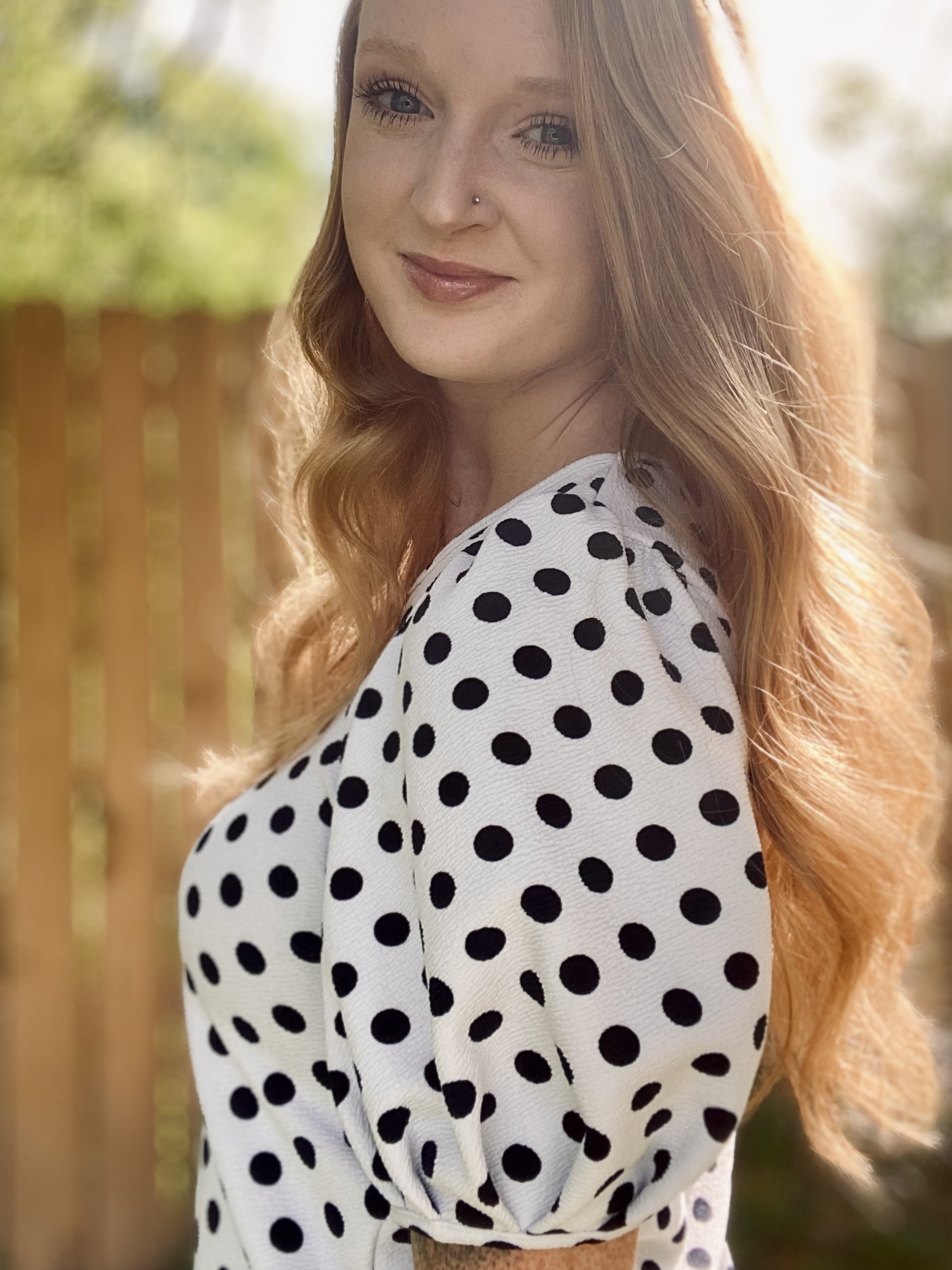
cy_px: 480
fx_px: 1394
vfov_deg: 48.5
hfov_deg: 37.7
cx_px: 531
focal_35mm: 38
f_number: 2.2
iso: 40
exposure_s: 1/122
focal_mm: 2.71
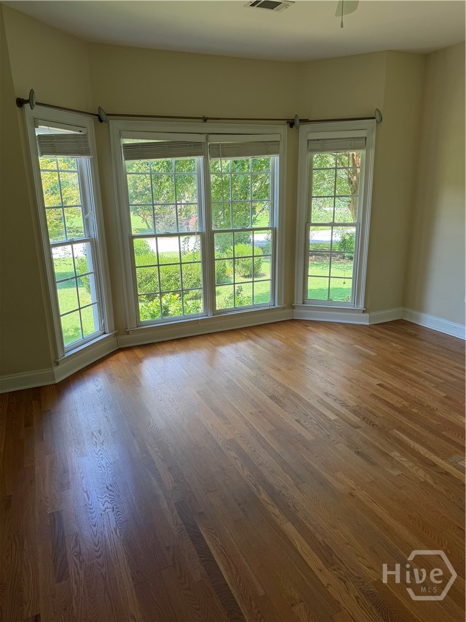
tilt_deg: -15.3
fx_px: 431
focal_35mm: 24
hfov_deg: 56.8
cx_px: 233
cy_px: 311
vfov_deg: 71.6
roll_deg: +0.2
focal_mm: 6.76
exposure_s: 1/176
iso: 80
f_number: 1.78
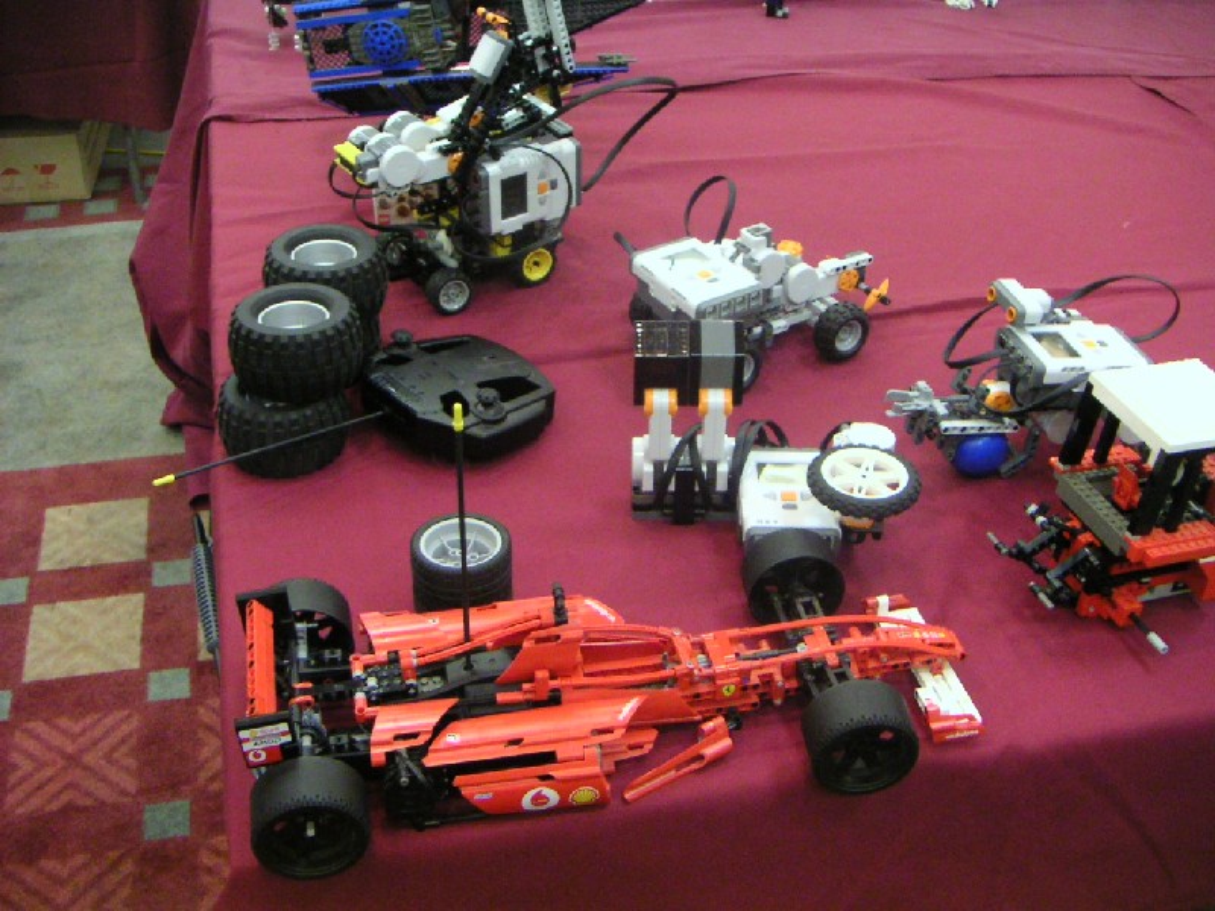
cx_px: 608
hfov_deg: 46.8
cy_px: 456
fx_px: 1404
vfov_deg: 36.0
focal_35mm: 40
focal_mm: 5.3
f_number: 2.9
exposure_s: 1/15
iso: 400
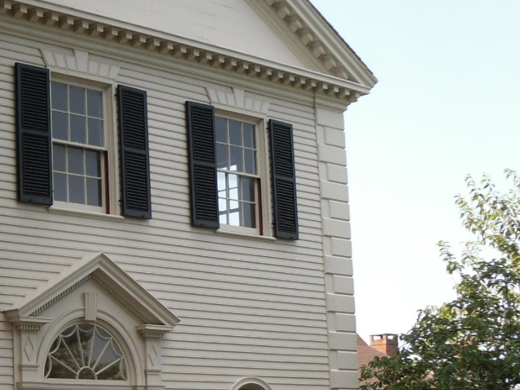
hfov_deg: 20.9
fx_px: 1322
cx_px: -87
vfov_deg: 16.7
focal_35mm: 88
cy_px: 268
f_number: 2.8
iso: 80
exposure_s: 1/469
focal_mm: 6
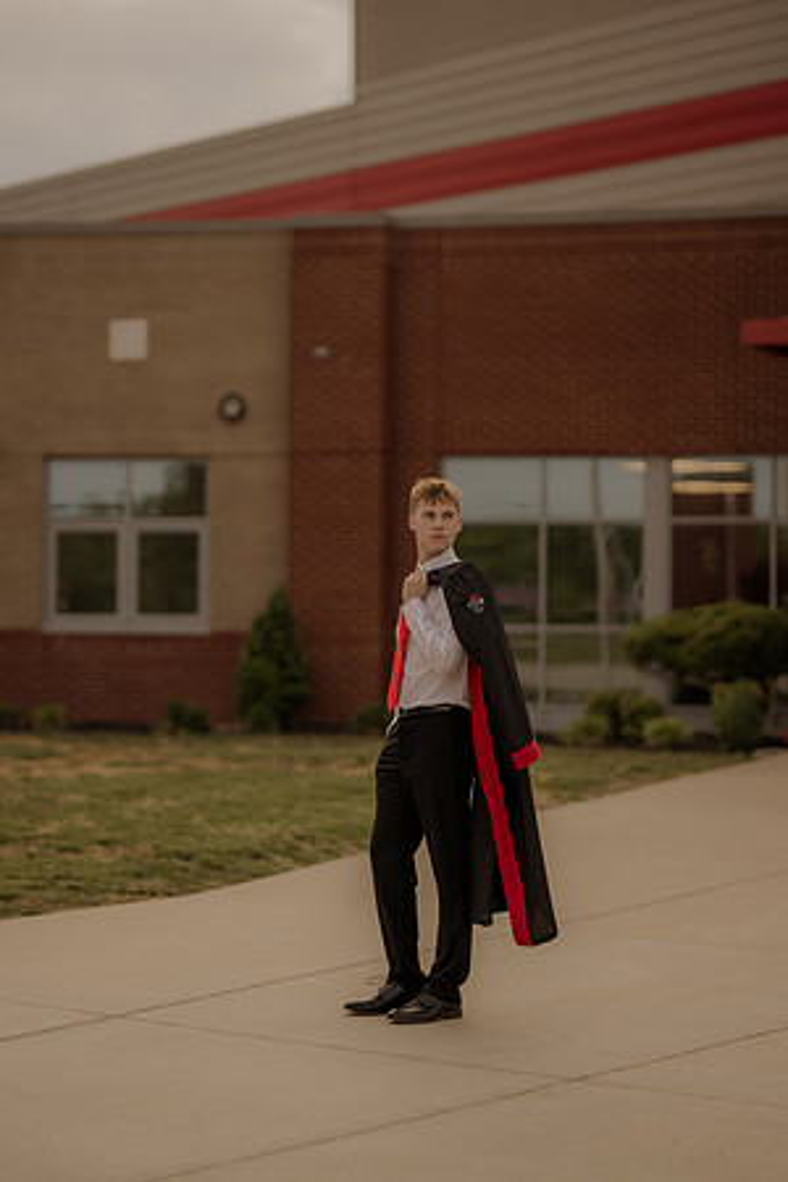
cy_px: 591
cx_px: 394
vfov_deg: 23.9
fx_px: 2791
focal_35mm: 85
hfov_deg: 16.1
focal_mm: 85
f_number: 1.6
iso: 125
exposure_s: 1/1250
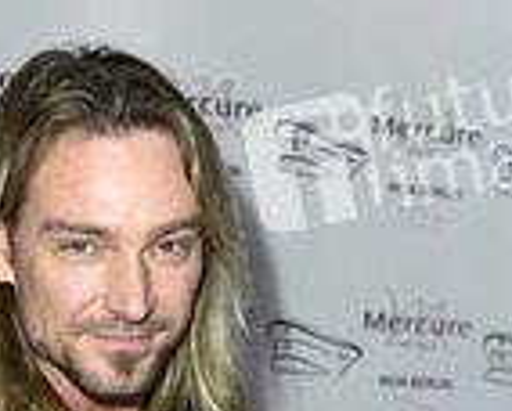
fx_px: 1684
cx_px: 101
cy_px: 689
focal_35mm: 111
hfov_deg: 17.1
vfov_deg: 12.9
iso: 640
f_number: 5.6
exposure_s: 1/160
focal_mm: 42
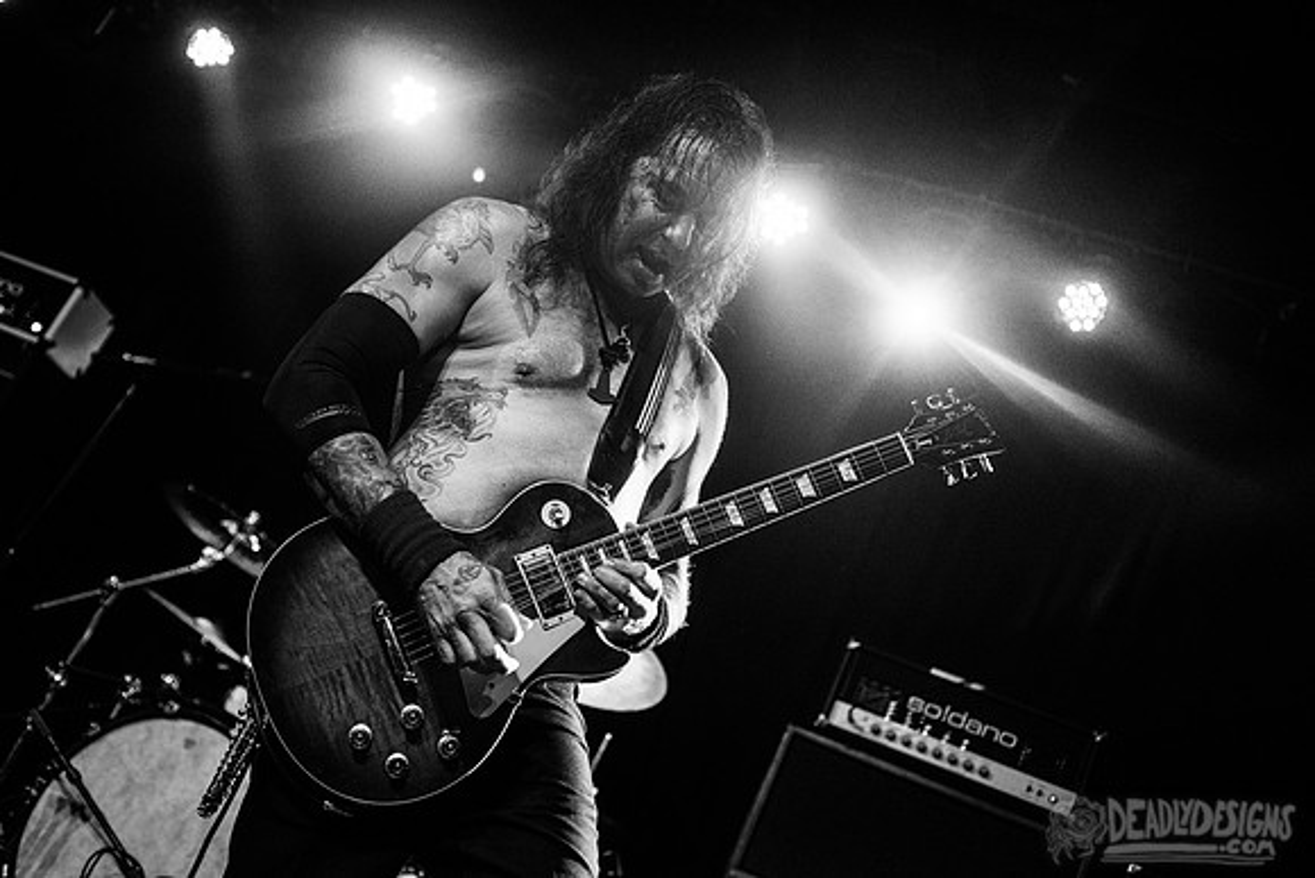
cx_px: 658
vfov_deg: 28.1
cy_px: 439
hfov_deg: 41.1
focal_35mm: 48
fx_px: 1754
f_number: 3.2
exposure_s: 1/320
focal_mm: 48
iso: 3200
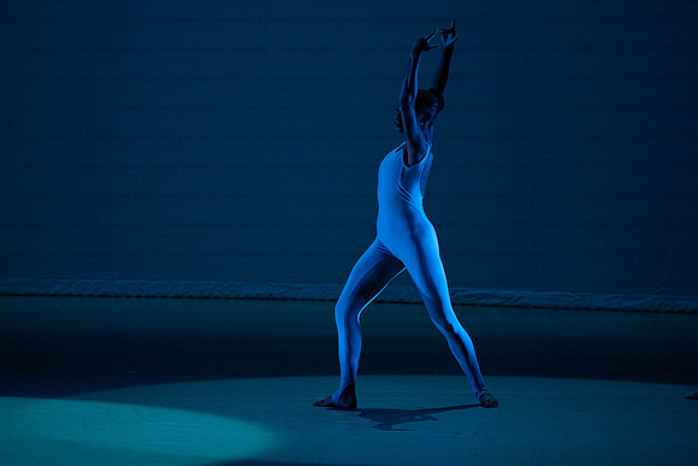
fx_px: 7175
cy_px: 233
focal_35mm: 370
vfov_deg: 3.7
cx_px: 349
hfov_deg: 5.6
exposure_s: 1/400
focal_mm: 370
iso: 16000
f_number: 5.6
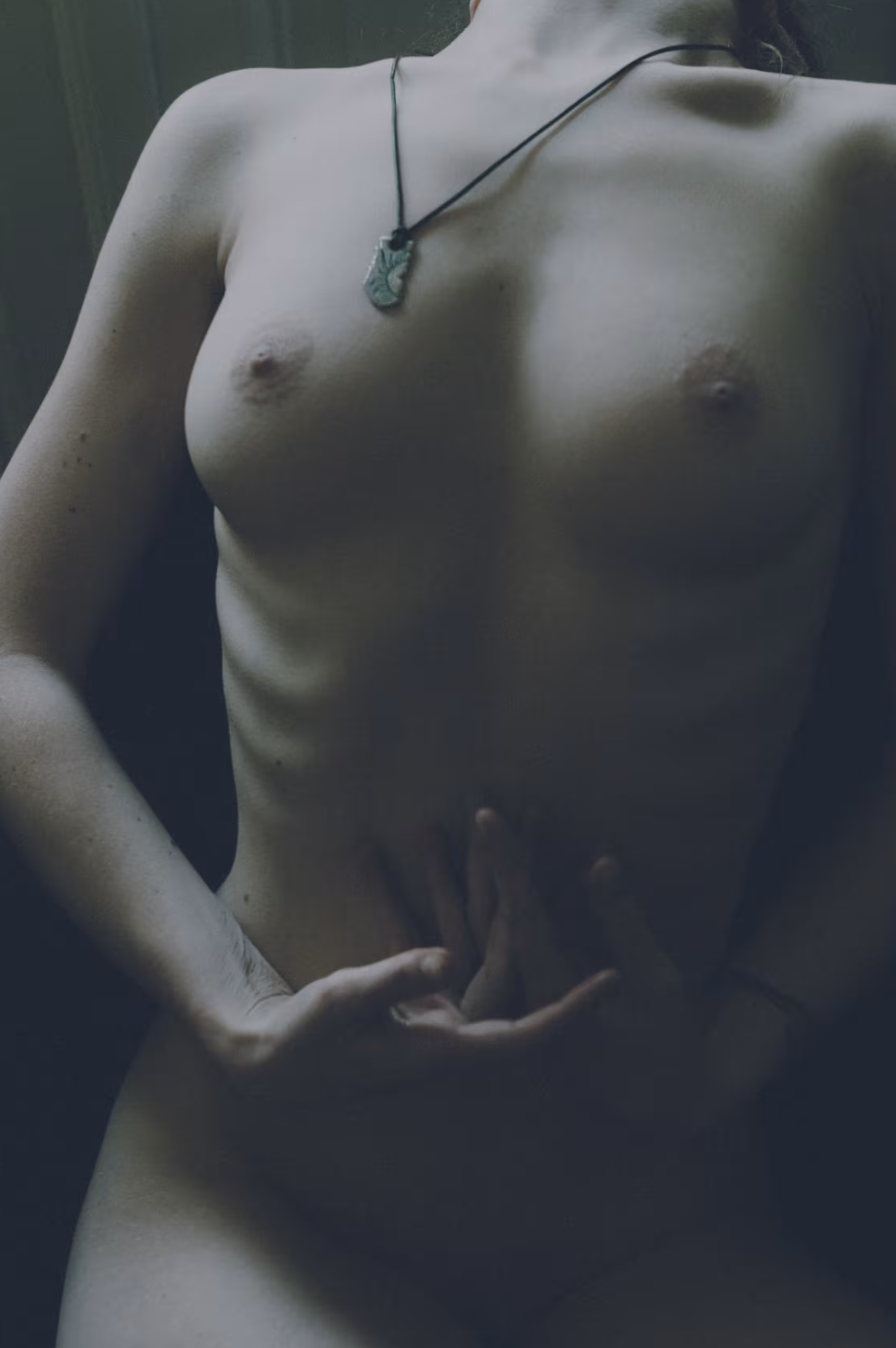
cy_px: 832
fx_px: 2494
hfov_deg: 20.4
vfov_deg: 30.2
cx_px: 507
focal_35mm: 67
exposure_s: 1/50
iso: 320
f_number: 3.5
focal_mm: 35
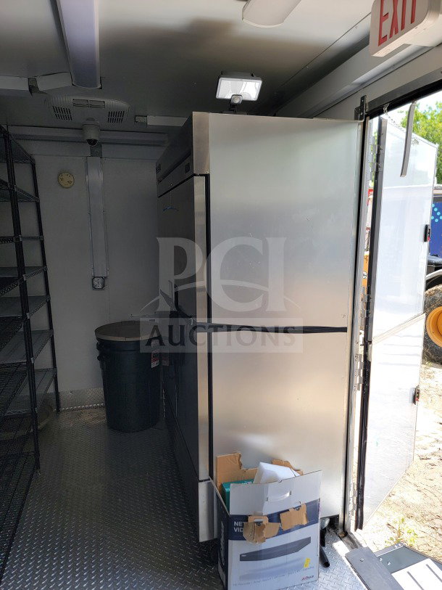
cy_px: 295
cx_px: 221
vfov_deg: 71.6
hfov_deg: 56.8
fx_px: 408
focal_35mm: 24
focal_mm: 6.7
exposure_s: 1/184
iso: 16
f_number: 1.8
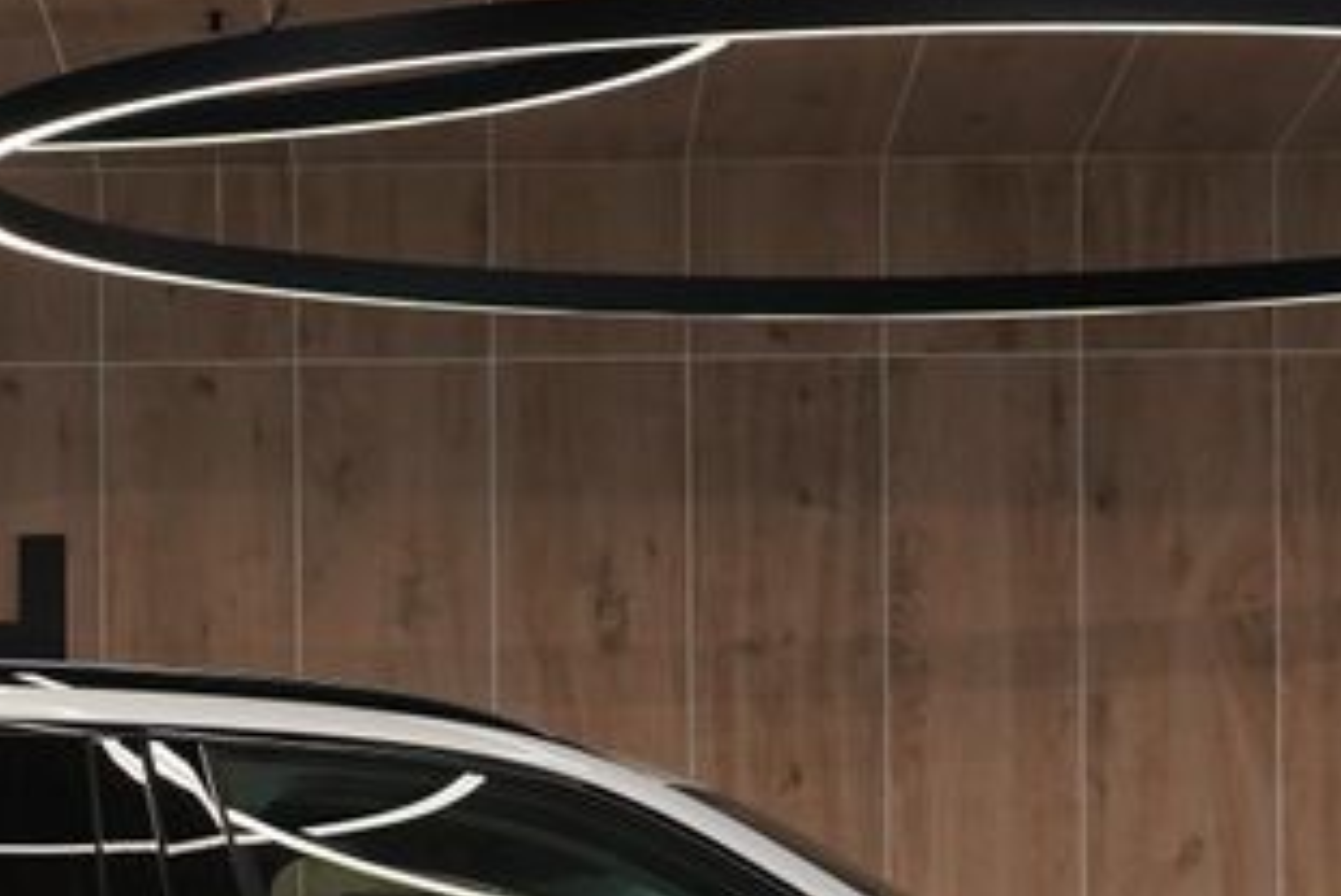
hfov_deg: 10.6
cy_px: 1406
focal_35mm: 194
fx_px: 7233
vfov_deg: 7.0
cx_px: 341
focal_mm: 59
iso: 2000
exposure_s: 1/160
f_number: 5
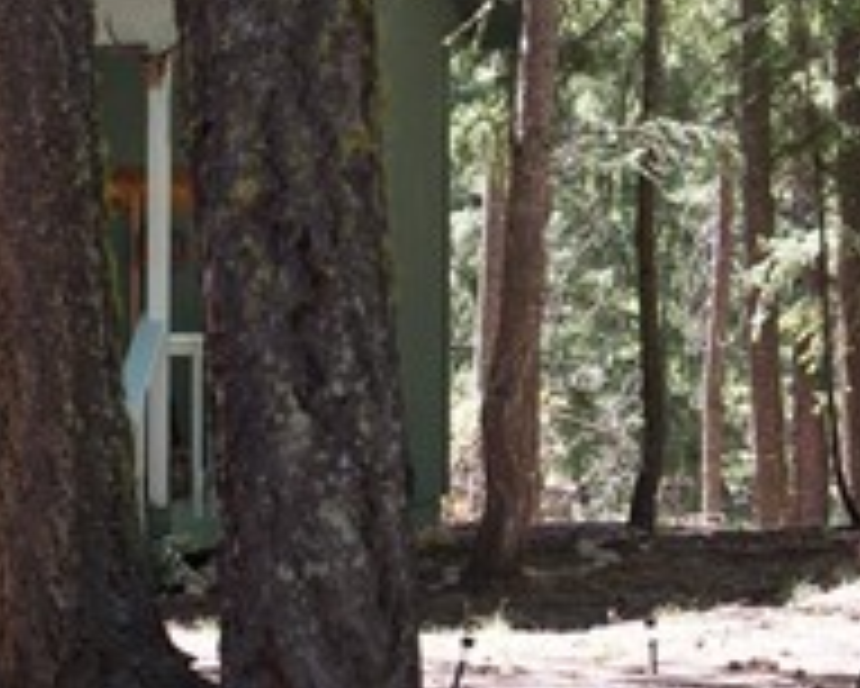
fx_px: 5170
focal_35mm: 203
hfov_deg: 9.5
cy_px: 18
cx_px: 601
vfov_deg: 7.6
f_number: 6.3
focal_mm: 38
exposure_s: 1/40
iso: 125
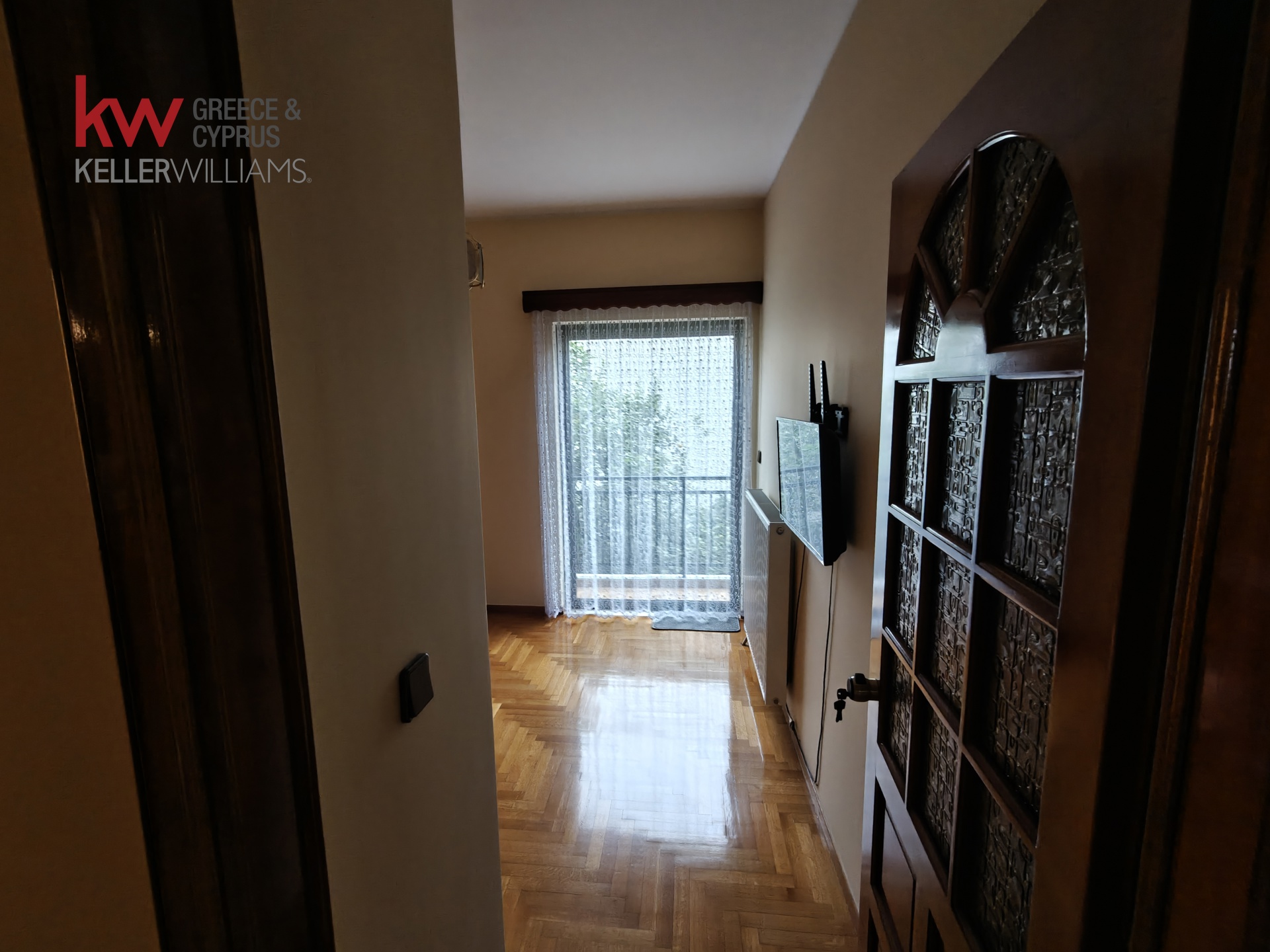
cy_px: 476
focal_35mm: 15
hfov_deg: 98.2
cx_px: 635
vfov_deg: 81.7
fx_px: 550
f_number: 2
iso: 3200
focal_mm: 2.3
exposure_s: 1/10
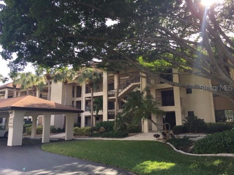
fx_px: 196
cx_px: 117
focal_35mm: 29
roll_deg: +0.4
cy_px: 88
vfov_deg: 48.2
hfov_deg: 61.7
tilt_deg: +11.7
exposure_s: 1/309
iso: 32
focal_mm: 4.15
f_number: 2.2
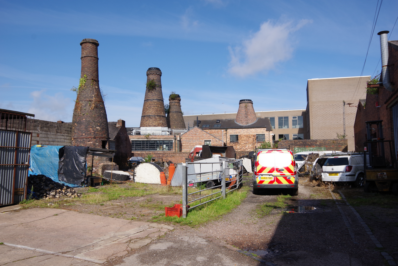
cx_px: 199
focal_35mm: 27
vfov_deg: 47.9
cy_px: 133
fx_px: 298
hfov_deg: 67.4
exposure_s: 1/500
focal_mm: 18
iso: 200
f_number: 8
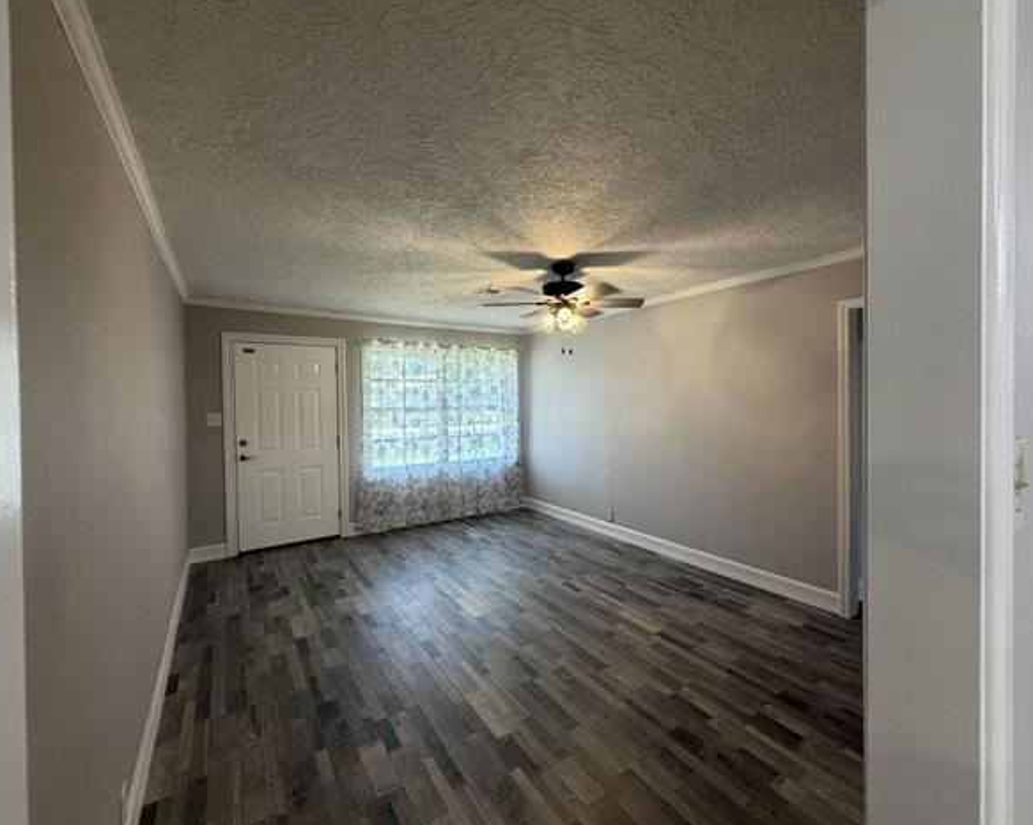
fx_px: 458
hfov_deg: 96.7
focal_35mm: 15
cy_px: 407
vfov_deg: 84.0
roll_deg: +0.8
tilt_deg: -1.1
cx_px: 548
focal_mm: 2.22
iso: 250
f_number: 2.2
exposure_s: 1/60
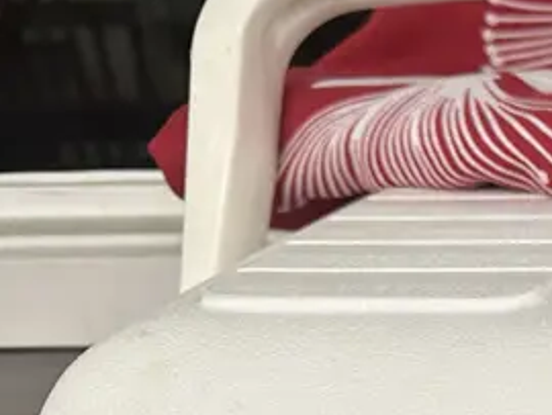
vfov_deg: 15.4
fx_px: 1452
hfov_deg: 17.3
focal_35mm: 91
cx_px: 1014
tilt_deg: -23.5
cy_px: 562
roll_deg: +1.0
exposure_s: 1/100
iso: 160
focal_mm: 6.86
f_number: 1.78
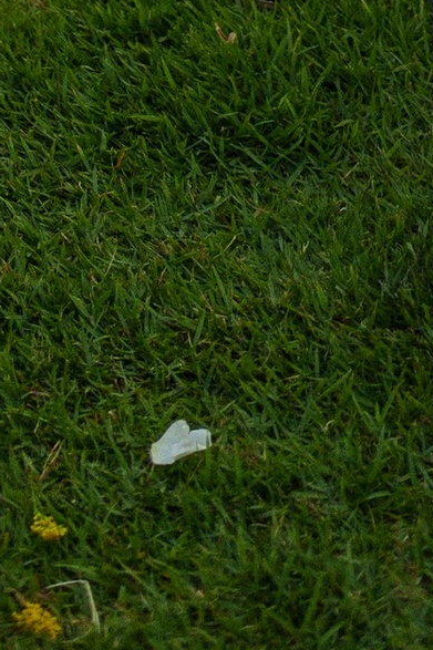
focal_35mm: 229
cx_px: -229
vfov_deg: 7.7
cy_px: -1360
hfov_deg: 5.9
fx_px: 4134
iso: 100
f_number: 1.4
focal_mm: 35
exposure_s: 1/2500
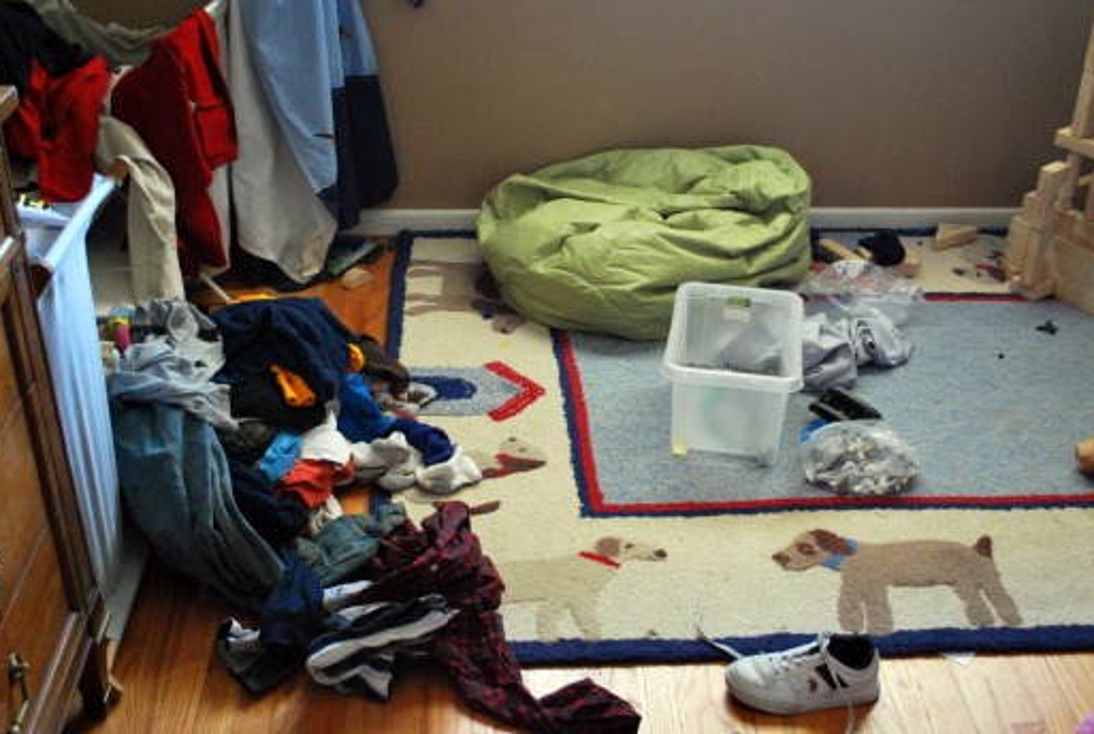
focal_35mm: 40
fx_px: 1218
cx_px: 561
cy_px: 373
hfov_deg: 48.4
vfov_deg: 33.5
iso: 1250
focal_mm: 24
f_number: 4.2
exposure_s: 1/30
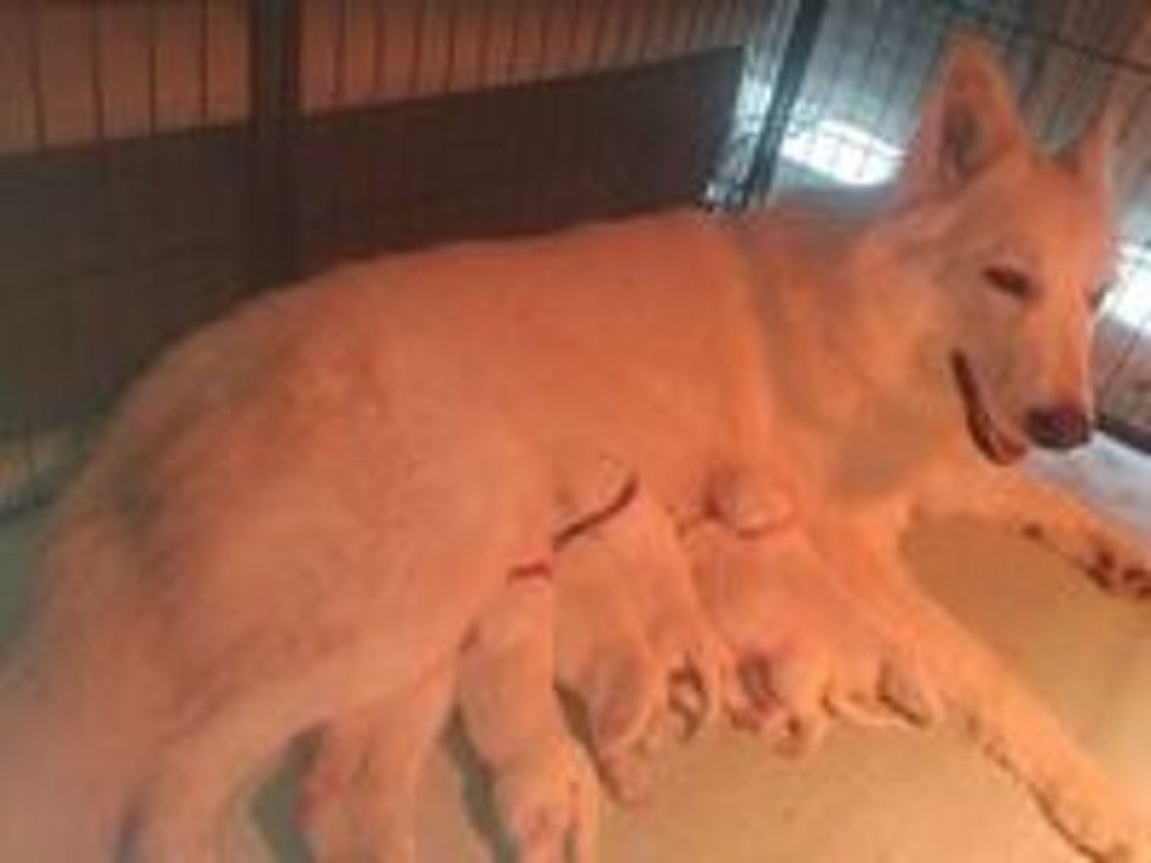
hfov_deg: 61.7
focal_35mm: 29
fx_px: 964
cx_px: 576
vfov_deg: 48.2
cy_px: 432
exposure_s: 1/33
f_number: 1.8
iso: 320
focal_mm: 4.22
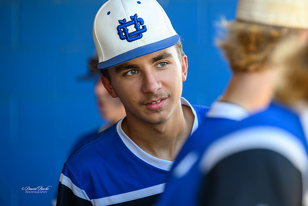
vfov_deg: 6.9
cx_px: 154
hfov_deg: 10.3
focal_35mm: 200
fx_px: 1711
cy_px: 103
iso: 640
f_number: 4
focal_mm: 200
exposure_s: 1/400
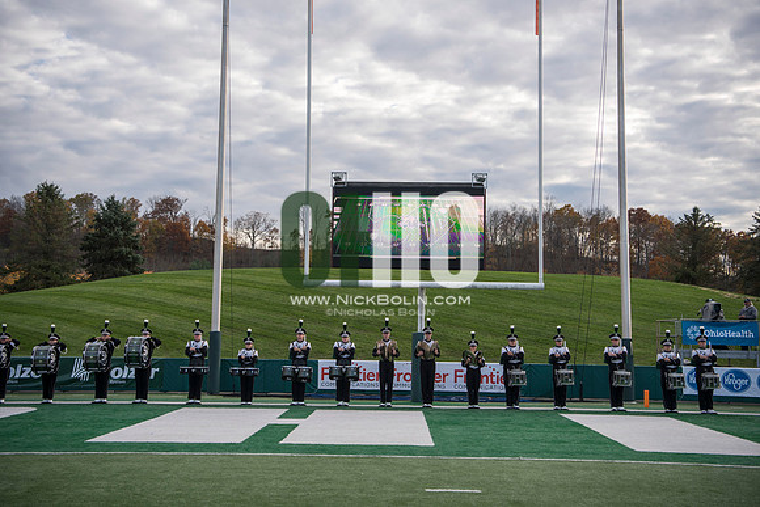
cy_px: 254
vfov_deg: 30.5
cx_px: 380
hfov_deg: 44.5
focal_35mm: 44
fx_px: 929
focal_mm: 44
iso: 180
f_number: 3.5
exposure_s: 1/1250
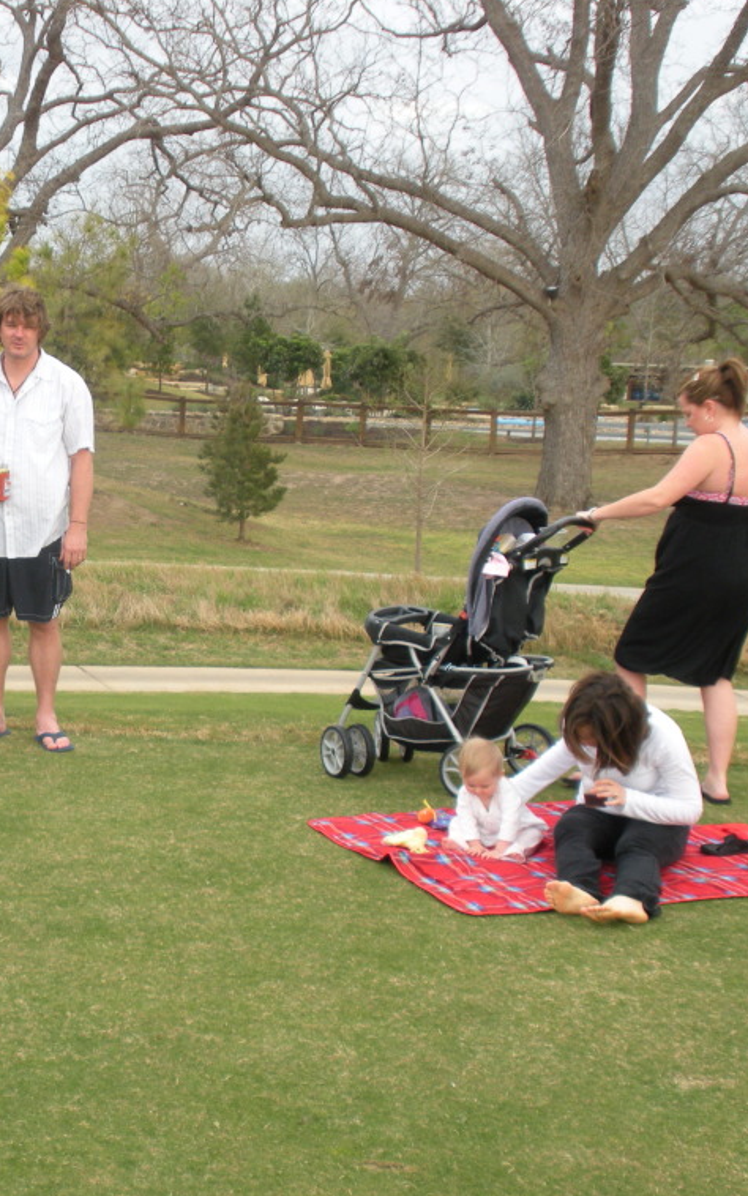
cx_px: 99
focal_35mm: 63
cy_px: 595
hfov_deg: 20.3
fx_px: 2054
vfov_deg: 32.5
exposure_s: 1/57.8
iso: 83
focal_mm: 7.7
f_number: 4
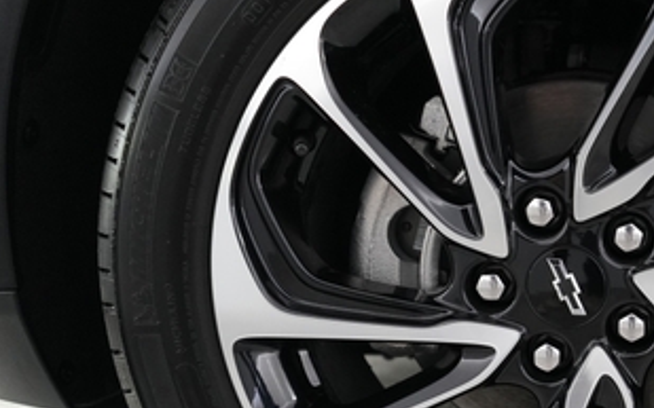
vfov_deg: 21.7
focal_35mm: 59
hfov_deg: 32.3
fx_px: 1051
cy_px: 323
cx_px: 626
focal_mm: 28
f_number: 2.8
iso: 4000
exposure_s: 1/160
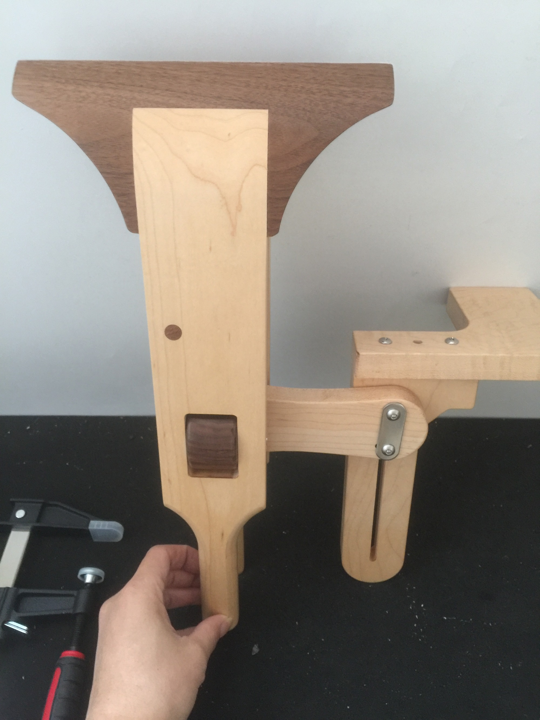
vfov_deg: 61.7
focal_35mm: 29
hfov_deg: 48.2
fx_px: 603
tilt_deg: -47.4
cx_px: 270
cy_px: 360
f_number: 2.2
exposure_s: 1/8
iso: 125
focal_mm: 4.15
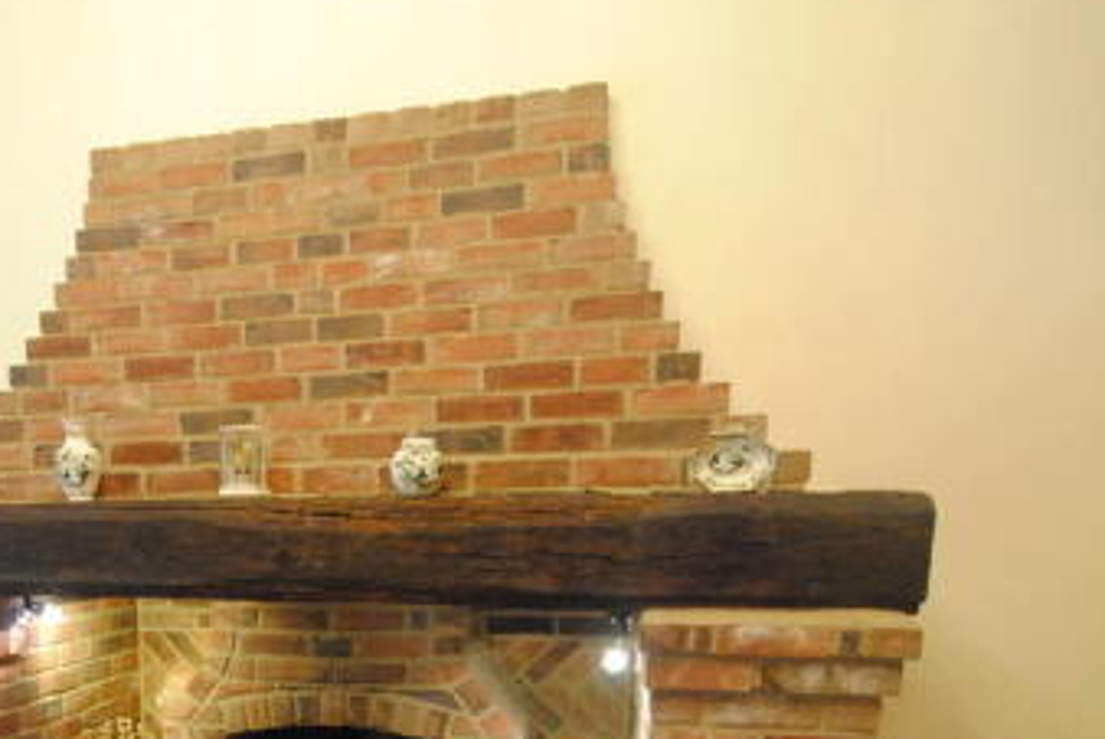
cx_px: 319
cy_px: 665
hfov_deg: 61.1
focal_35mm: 29
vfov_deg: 41.5
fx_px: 891
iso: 1600
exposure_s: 1/30
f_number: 3.5
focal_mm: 10
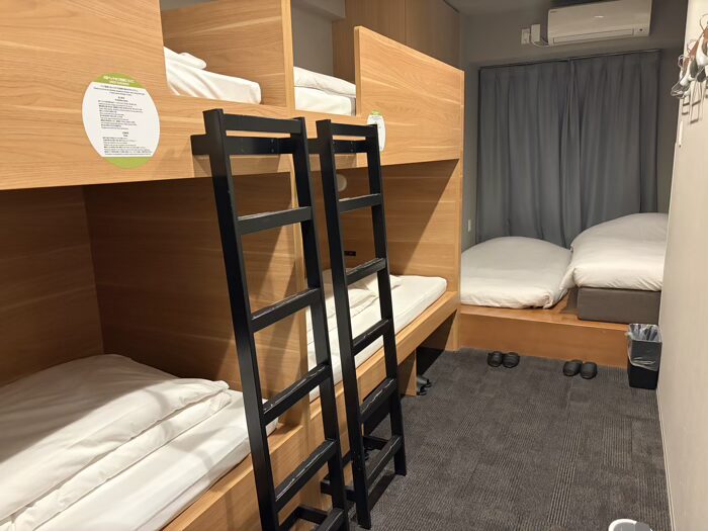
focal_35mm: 26
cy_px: 266
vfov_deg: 53.1
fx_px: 532
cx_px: 354
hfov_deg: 67.3
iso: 500
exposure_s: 1/50
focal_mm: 5.96
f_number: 1.6
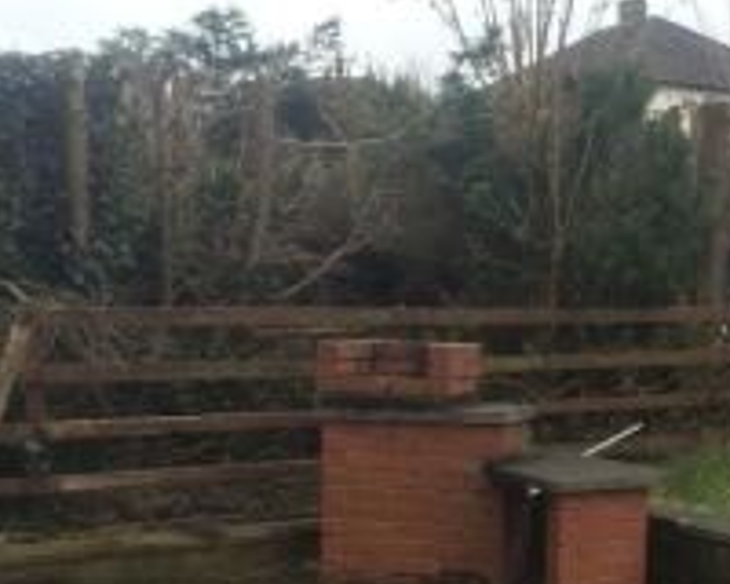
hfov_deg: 30.0
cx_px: 537
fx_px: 1340
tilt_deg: -8.3
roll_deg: -0.5
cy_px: 469
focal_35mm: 62
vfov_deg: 24.2
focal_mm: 4.15
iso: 32
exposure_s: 1/441
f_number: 2.2
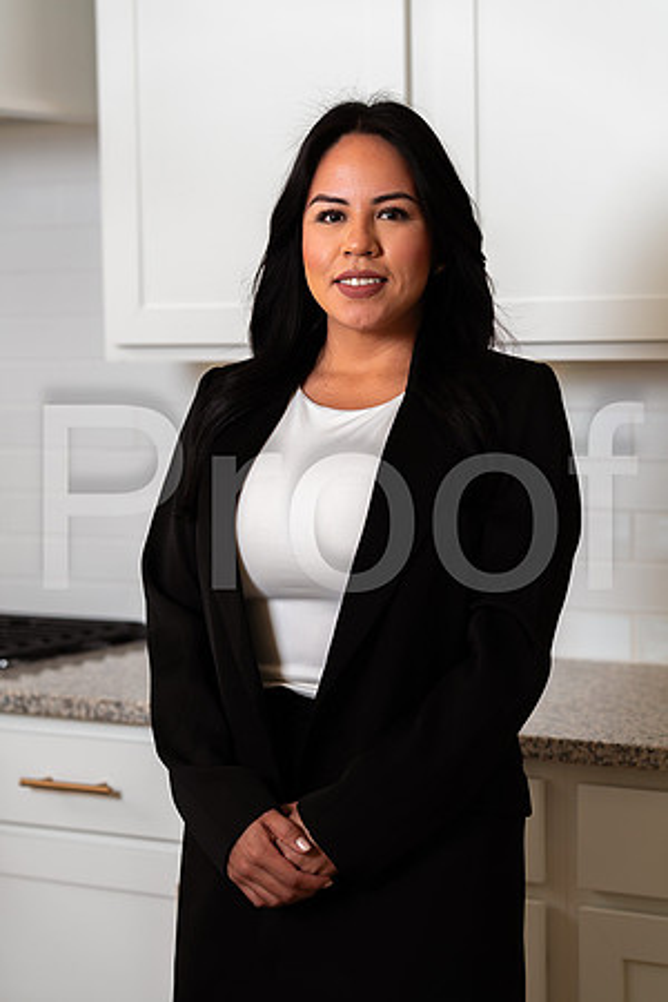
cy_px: 501
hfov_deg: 16.1
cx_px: 334
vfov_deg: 23.9
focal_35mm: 85
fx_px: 2366
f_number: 3.2
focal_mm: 85
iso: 50
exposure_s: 1/160
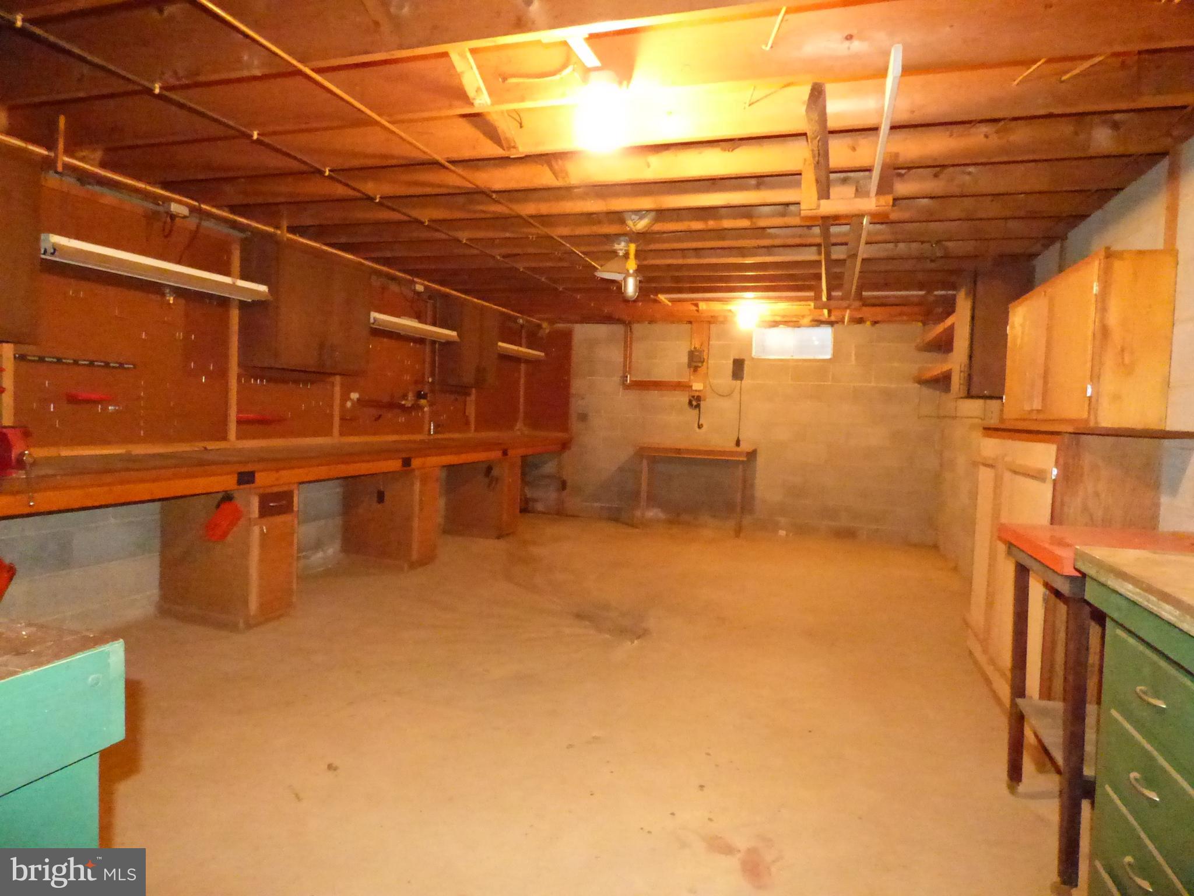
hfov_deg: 81.7
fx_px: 690
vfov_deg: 66.0
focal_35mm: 20
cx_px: 597
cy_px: 448
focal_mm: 3.58
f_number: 2.8
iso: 3200
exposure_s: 1/200
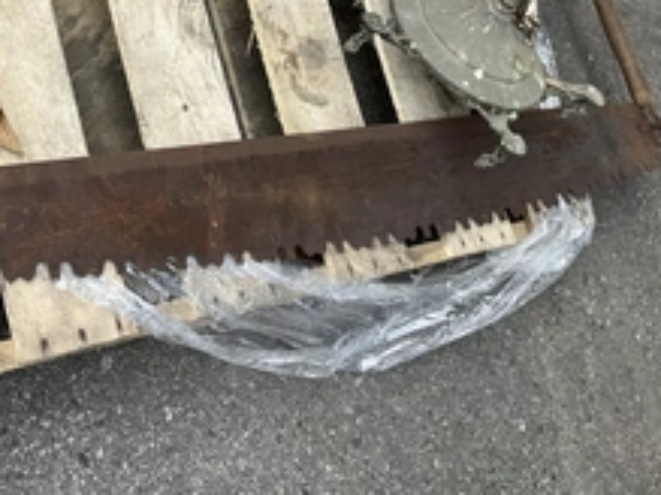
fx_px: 1011
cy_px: 124
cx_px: 127
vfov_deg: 27.1
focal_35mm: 53
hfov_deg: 35.0
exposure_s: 1/394
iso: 25
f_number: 1.8
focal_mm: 3
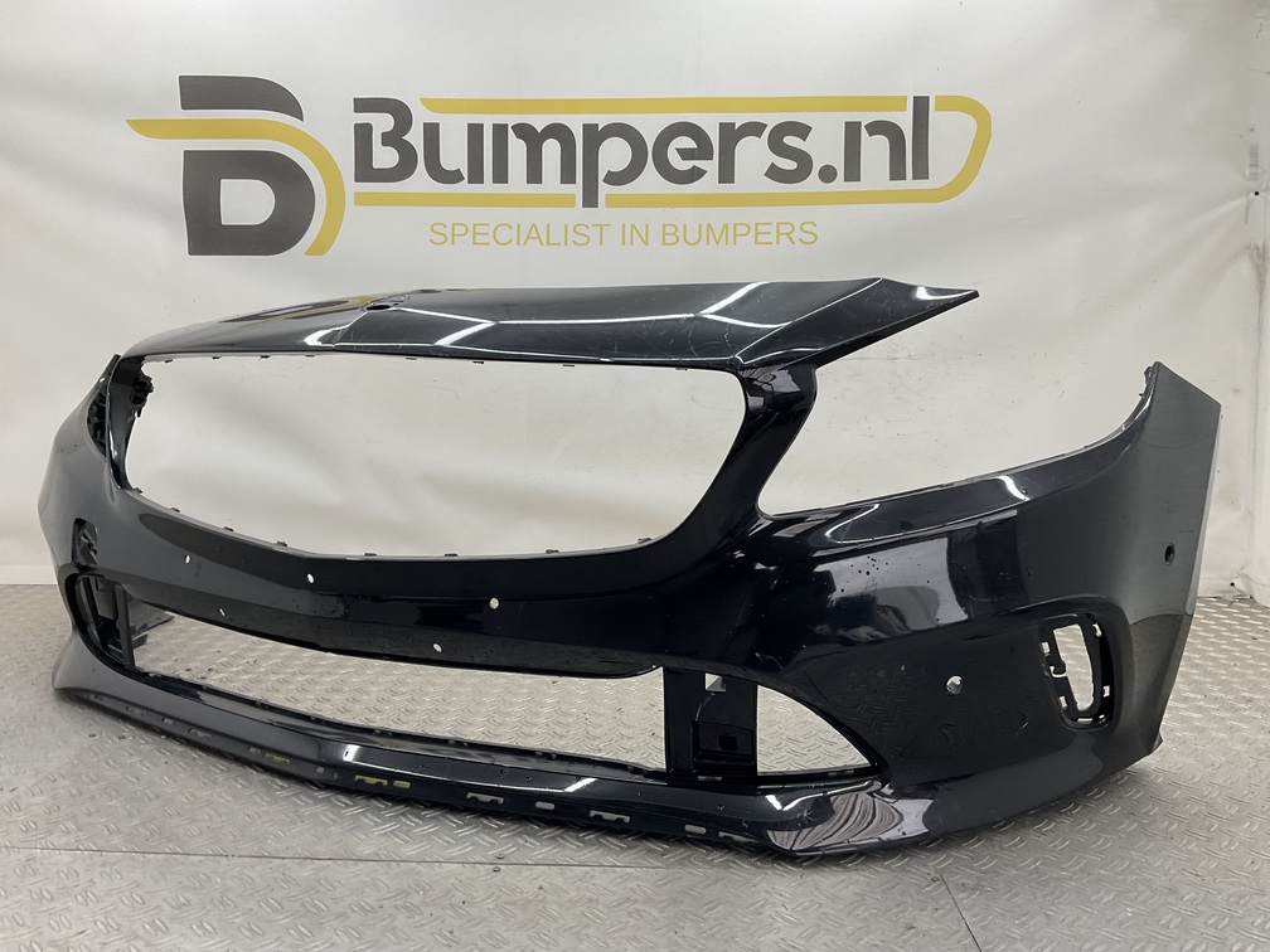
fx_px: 1064
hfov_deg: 61.7
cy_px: 476
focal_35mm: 29
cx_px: 635
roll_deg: -2.1
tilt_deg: -7.7
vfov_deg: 48.2
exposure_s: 1/120
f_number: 1.8
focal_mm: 3
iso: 25
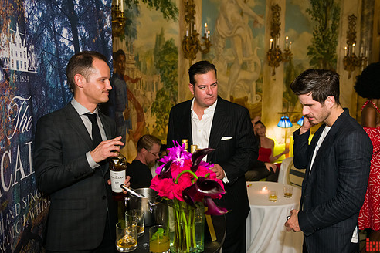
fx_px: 348
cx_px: 197
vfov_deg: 40.0
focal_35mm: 33
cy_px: 129
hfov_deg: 57.2
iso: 1600
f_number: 3.2
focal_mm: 28
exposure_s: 1/125
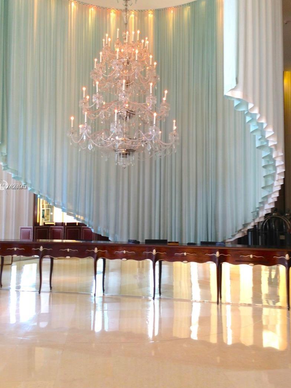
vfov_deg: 49.0
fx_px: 426
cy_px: 187
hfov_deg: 37.7
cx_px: 161
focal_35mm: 38
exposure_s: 1/40
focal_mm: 4.13
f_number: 2.4
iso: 50
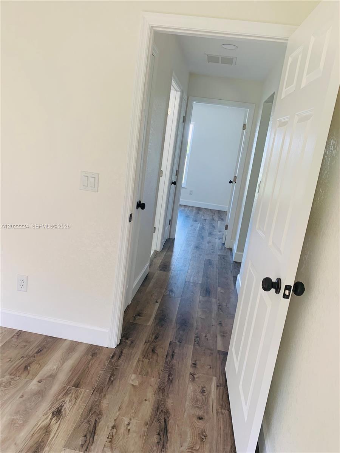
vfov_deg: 67.3
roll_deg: -6.7
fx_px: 340
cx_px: 170
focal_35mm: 26
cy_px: 226
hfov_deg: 53.1
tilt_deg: -11.0
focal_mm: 4.25
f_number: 1.8
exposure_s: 1/107
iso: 100
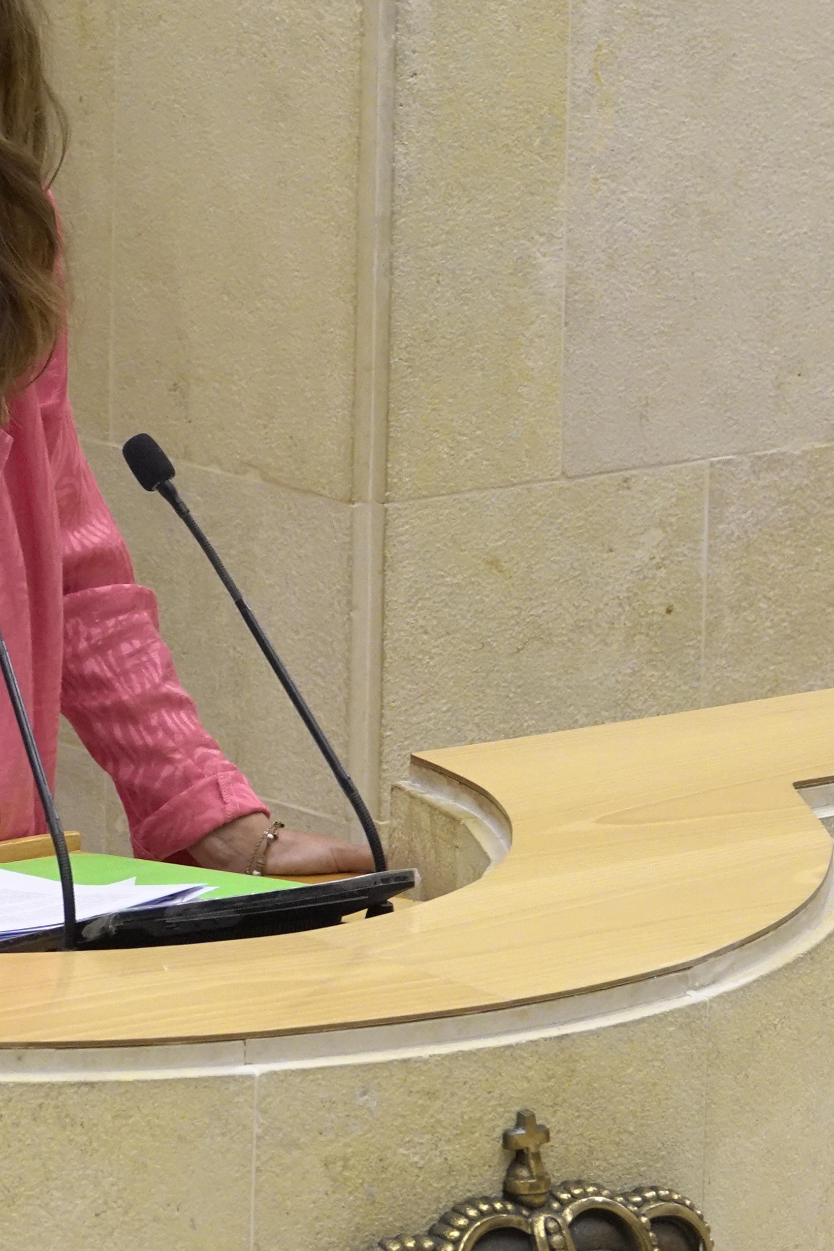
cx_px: -156
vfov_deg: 6.4
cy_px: 548
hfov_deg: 4.3
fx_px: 11116
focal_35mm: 320
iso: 1250
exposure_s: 1/60
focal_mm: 52.82
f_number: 4
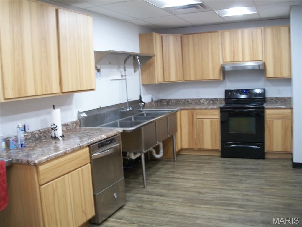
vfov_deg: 40.7
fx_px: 305
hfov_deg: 52.6
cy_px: 114
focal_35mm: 35
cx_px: 151
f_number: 3.1
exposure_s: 1/25
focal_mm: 6.3
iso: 160
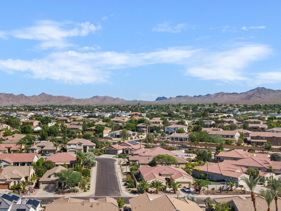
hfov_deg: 40.7
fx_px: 373
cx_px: 92
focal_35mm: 46
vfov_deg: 31.5
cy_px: 104
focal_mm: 8.67
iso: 130
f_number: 1.8
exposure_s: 1/3000
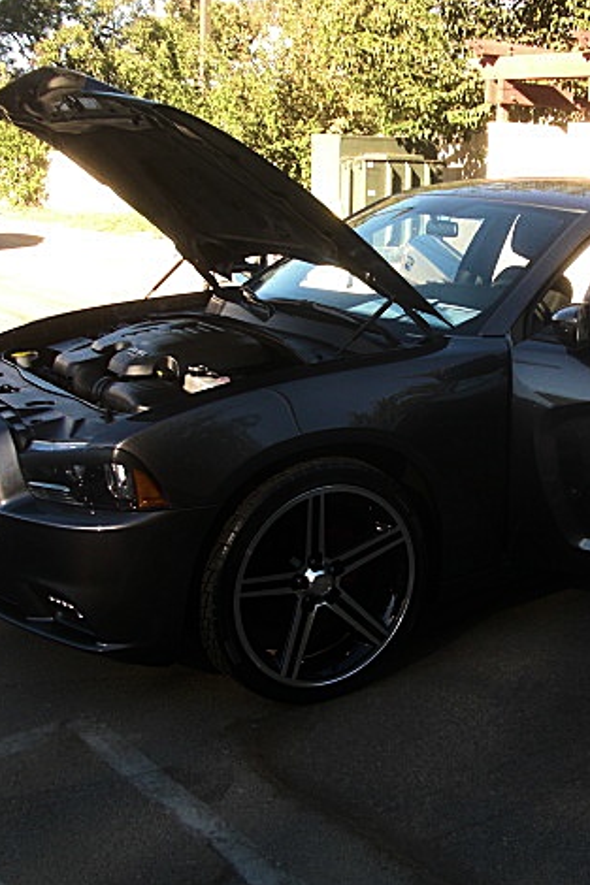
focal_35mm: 51
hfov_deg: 26.1
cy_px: 439
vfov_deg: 38.9
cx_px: 443
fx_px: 1255
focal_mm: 6.3
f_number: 2.8
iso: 50
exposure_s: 1/160
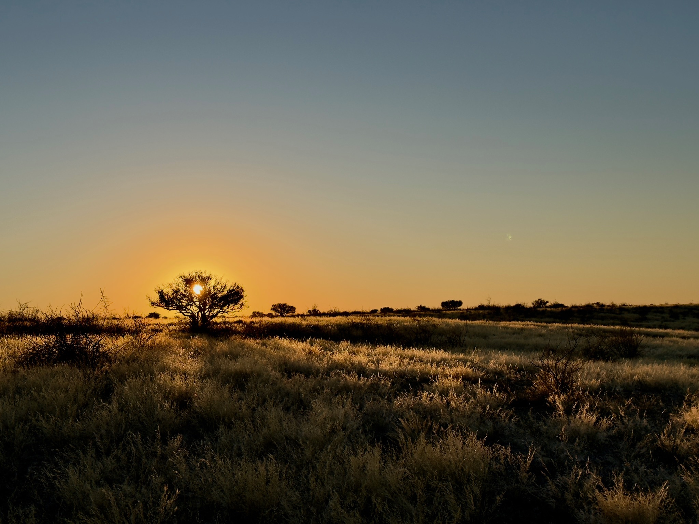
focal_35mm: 48
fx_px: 969
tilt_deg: +2.7
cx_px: 350
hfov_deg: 39.7
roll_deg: +0.3
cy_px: 262
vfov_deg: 30.3
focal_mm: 6.76
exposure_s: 1/6410
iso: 64
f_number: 1.78
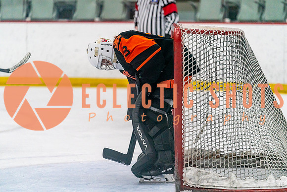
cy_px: 96
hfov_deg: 9.5
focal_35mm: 216
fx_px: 1720
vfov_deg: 6.4
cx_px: 144
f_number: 2.8
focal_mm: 200
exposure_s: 1/1250
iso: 3200
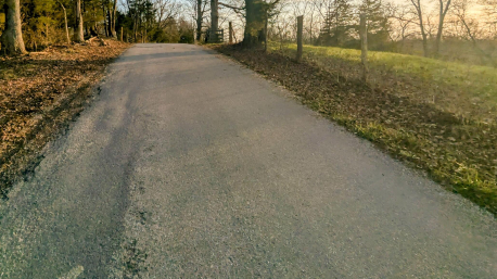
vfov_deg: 53.7
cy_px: 50
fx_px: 250
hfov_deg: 86.7
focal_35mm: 19
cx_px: 169
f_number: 1.7
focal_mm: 2.02
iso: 60
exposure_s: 1/5780
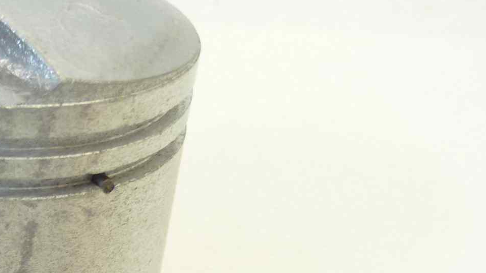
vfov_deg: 16.1
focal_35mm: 73
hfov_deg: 27.6
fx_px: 941
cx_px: 25
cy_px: 290
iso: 80
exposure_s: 1/20
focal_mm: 4.1
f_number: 3.3
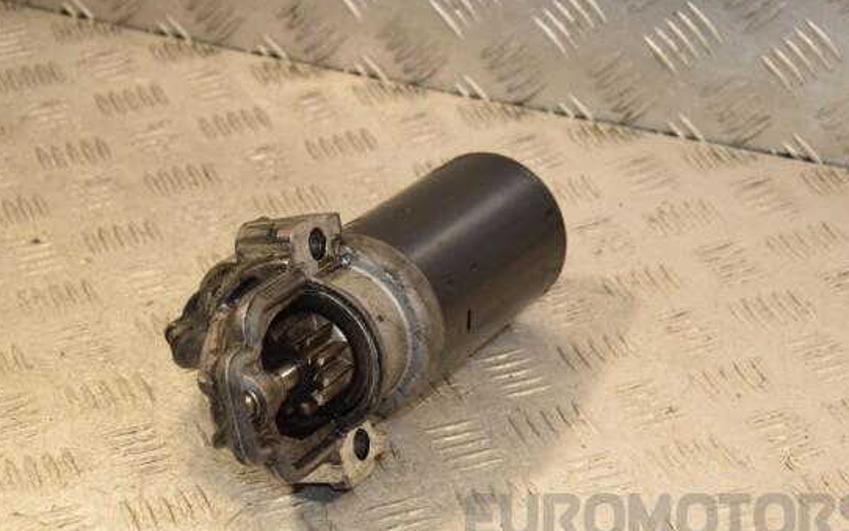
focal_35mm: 105
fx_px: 2430
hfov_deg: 19.8
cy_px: 309
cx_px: 435
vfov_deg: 12.5
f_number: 6.3
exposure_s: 1/200
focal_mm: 62
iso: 800
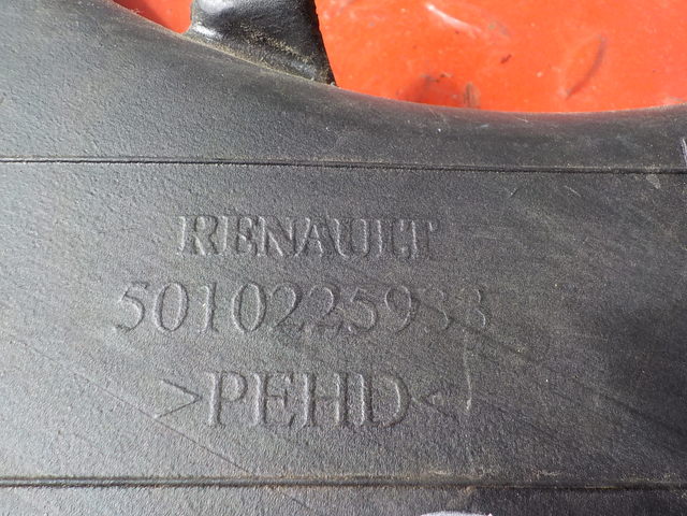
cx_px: 344
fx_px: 595
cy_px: 258
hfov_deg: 60.0
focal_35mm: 30
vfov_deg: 46.8
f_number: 3.3
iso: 125
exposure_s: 1/60
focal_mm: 4.1
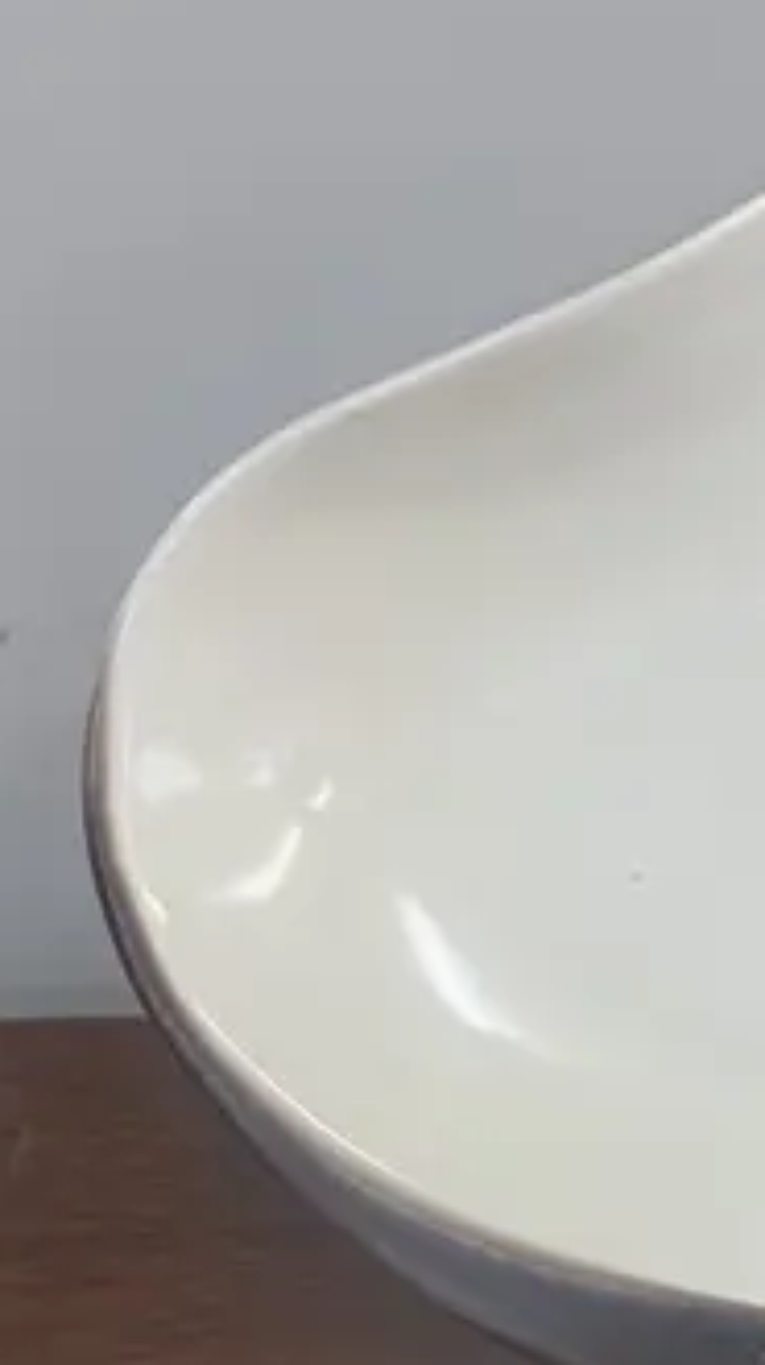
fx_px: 3182
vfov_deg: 23.1
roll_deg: +1.2
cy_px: 1406
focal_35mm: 88
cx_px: 1046
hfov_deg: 13.2
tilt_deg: -34.9
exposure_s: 1/50
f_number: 1.8
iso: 50
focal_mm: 4.25
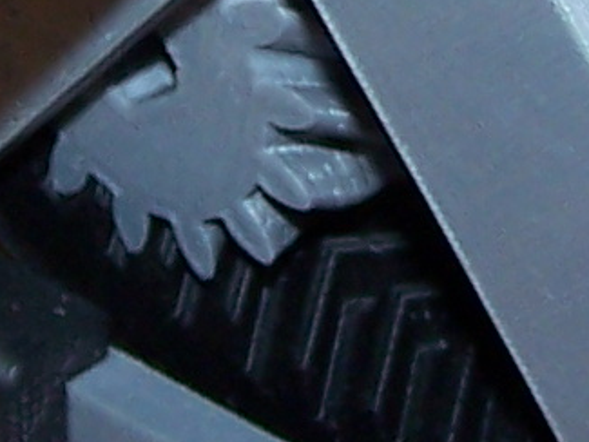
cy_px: -228
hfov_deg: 6.6
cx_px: 404
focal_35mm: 301
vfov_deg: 4.9
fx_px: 5123
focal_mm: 6.3
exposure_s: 1/60
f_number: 2.8
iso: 80
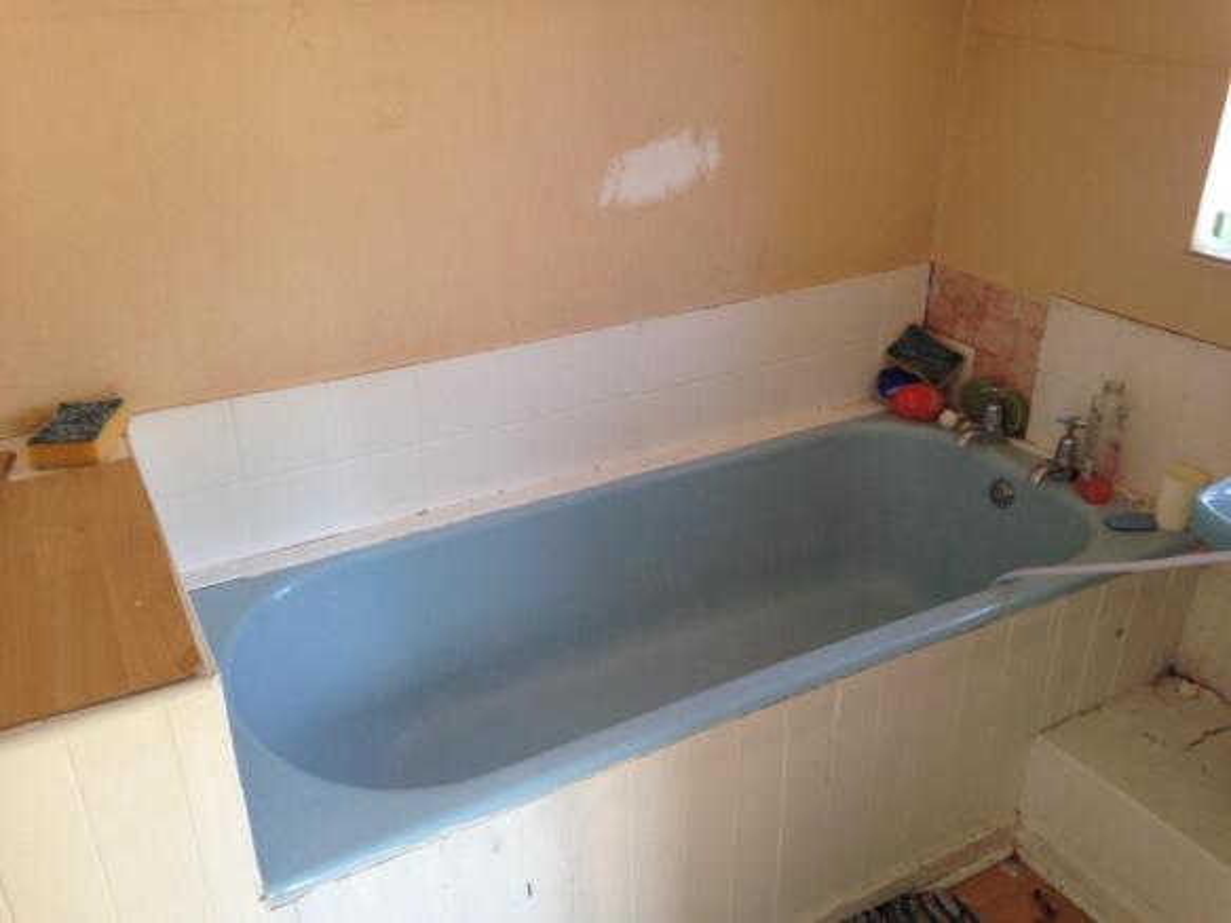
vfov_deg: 42.9
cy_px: 462
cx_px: 616
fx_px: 1173
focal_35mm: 33
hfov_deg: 55.4
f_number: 2.4
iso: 64
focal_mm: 4.12
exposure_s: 1/20
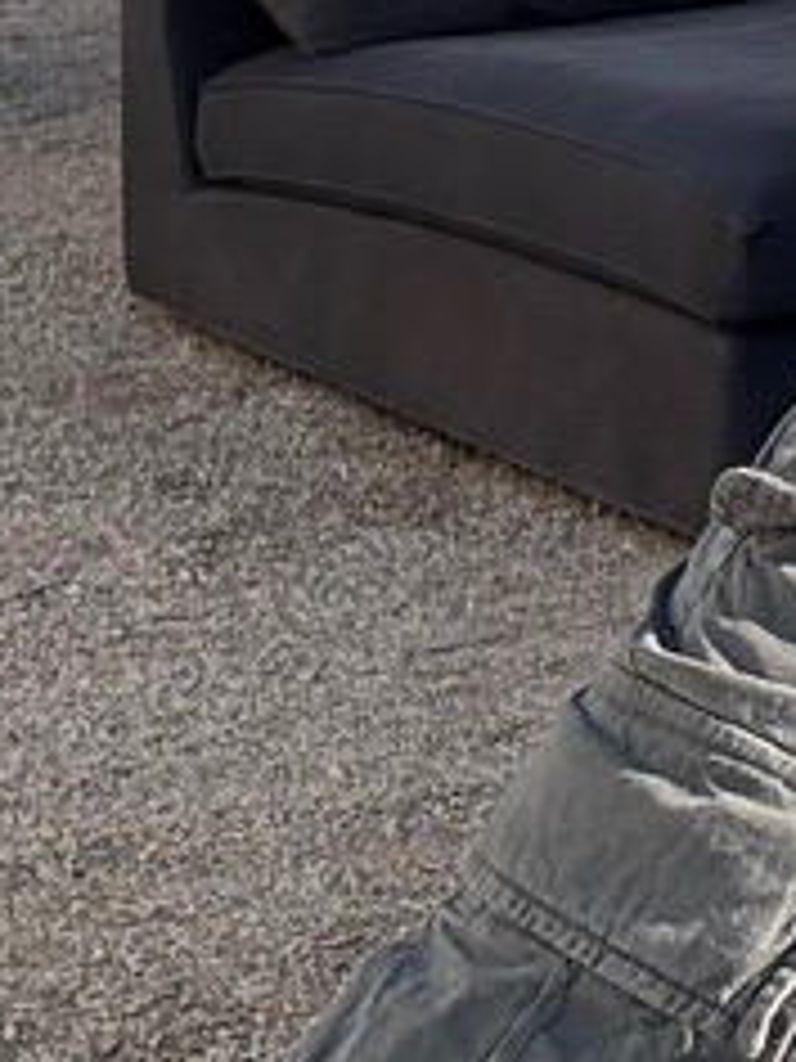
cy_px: -436
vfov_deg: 14.3
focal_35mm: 130
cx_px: 1322
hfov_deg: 10.8
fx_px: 3986
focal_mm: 2.69
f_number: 1.9
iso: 25
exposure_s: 1/1018
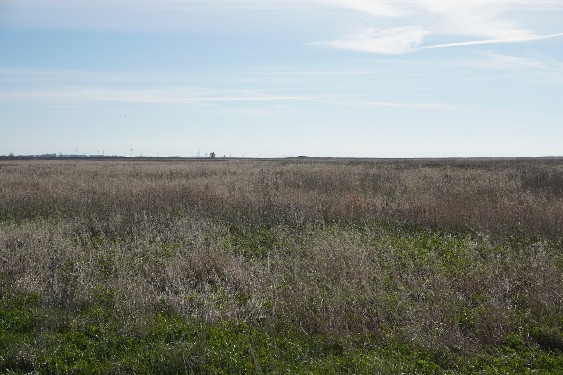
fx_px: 844
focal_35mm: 54
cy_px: 188
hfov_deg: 36.9
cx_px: 282
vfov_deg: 25.1
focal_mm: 36
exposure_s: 1/320
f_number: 9
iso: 100
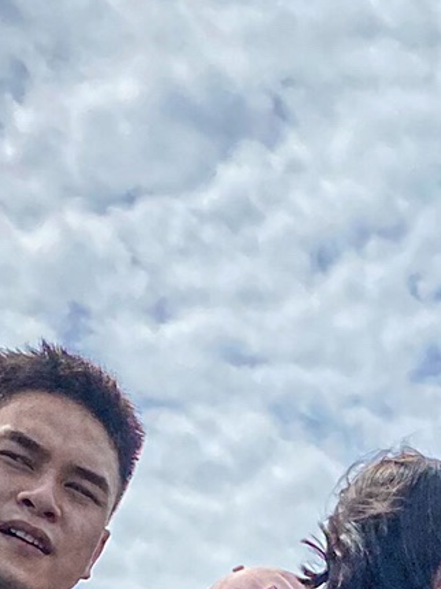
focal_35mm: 121
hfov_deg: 12.1
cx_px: 470
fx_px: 2057
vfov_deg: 14.4
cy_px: 1051
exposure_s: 1/7700
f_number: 1.8
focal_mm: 4.25
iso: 32
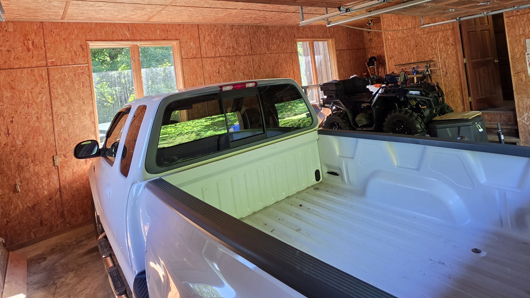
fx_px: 281
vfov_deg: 52.8
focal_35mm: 20
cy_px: 66
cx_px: 288
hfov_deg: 86.4
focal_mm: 2.2
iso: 125
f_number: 1.9
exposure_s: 1/120
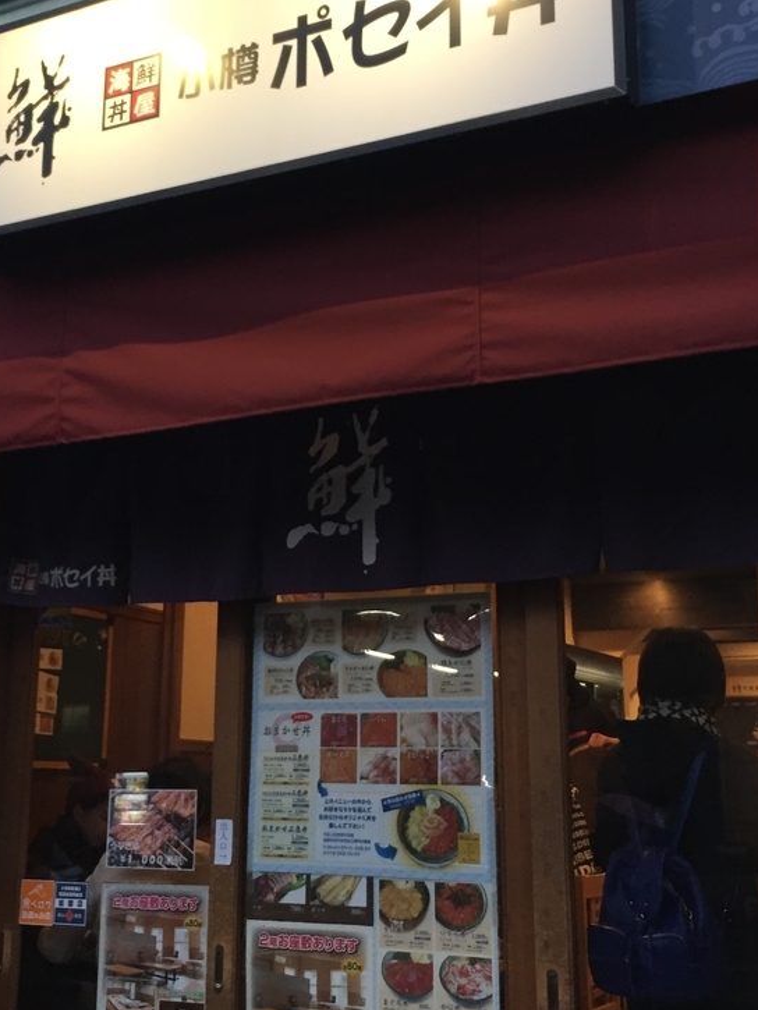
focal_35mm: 48
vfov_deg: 39.6
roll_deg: -0.7
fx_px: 1401
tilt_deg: +16.8
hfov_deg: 30.2
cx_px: 322
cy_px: 433
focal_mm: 4.15
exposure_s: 1/30
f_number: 2.2
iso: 50
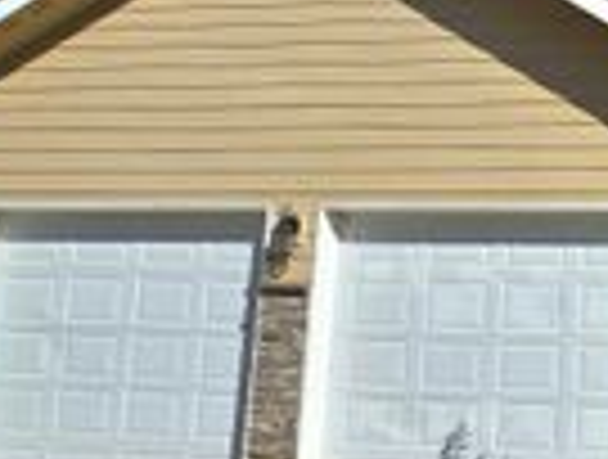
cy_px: 191
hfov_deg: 29.3
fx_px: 845
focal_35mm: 48
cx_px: 847
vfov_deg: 30.3
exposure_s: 1/5000
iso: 50
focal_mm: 2.2
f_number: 2.2
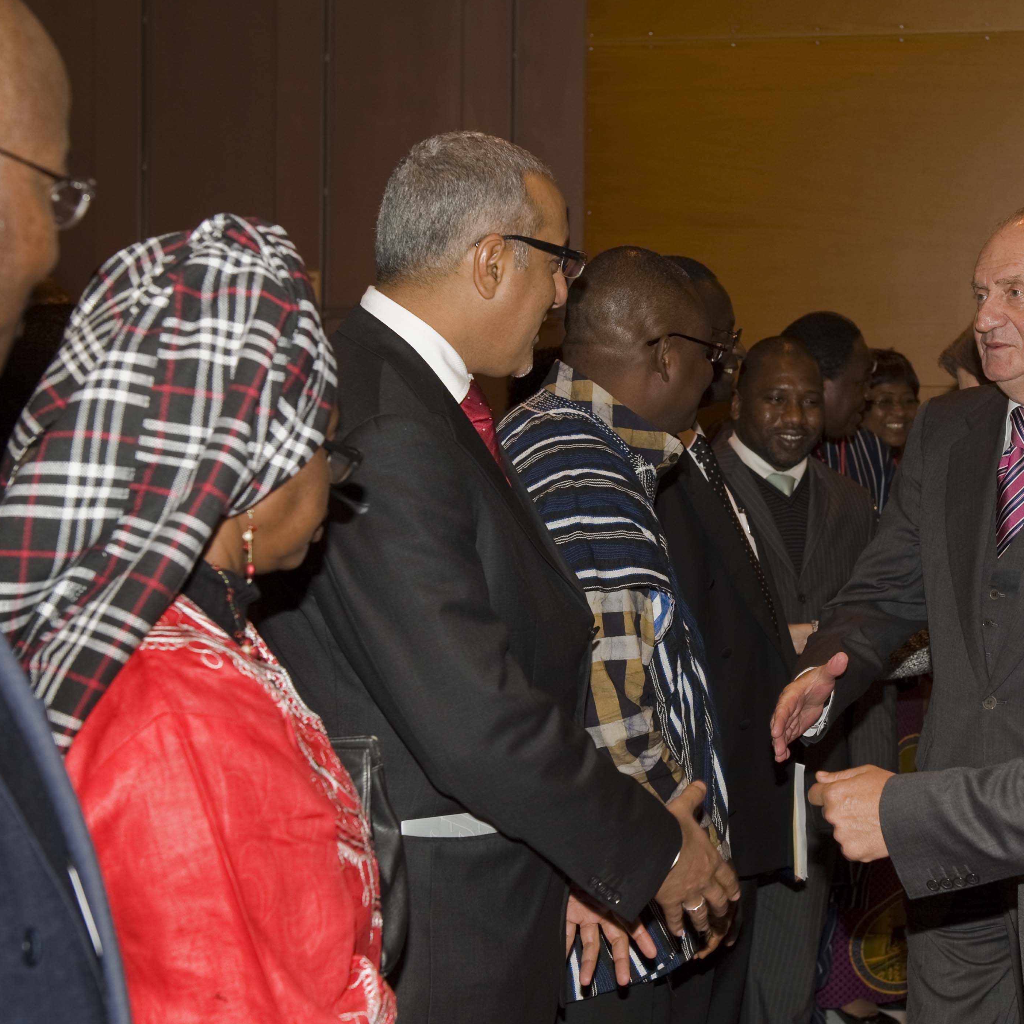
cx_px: 600
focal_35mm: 58
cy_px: 508
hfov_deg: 29.5
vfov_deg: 29.6
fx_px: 1941
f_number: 5.6
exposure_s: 1/125
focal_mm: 45
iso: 400
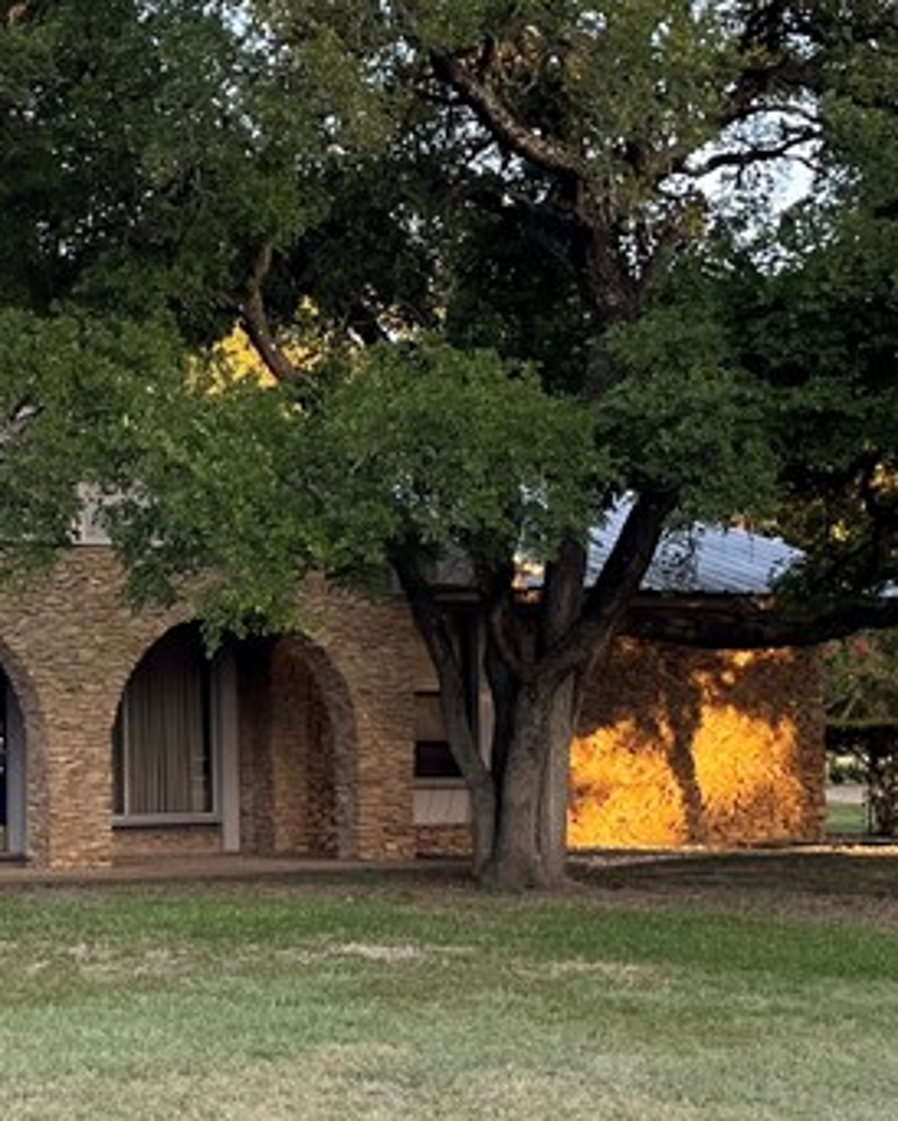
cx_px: -79
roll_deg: +0.4
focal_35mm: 76
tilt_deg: +3.4
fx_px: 2523
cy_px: 623
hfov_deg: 19.4
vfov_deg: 25.0
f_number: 1.6
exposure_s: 1/238
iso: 32
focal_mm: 4.2
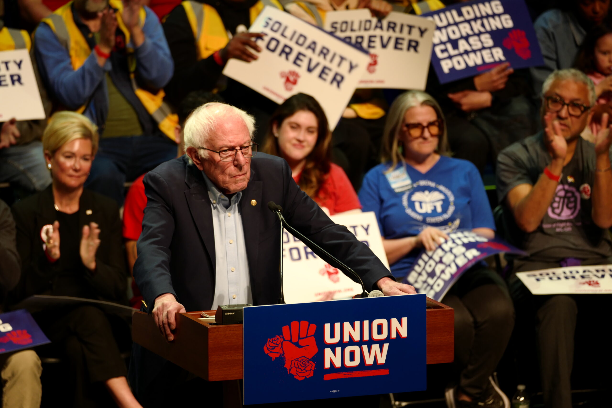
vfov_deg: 4.2
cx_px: 306
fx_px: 5576
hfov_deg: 6.3
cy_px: 204
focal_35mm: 328
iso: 800
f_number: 6.3
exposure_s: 1/50
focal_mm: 328
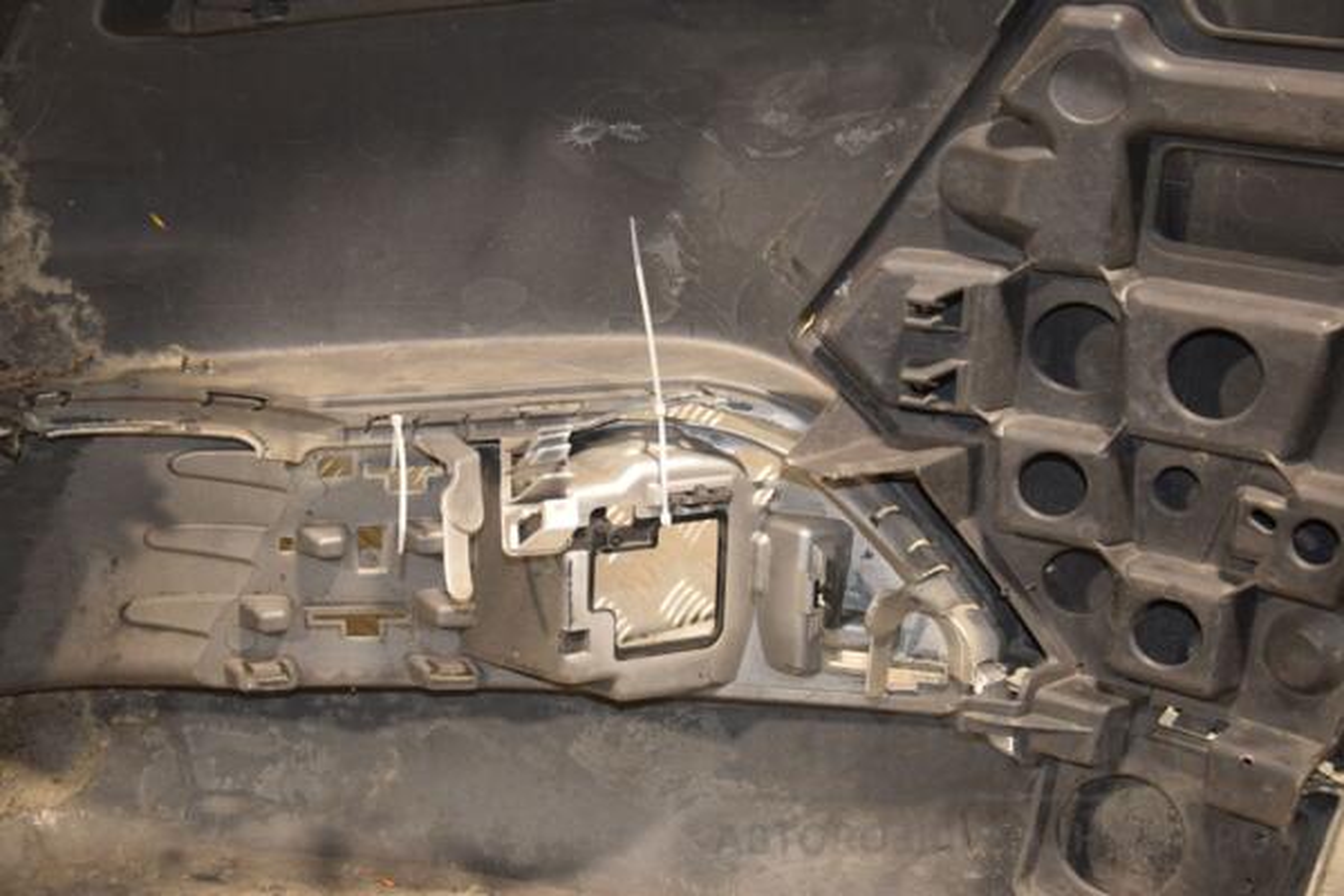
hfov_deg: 29.9
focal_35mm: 68
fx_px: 2520
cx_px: 672
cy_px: 448
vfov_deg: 20.2
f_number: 4.8
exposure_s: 1/100
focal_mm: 45
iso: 800
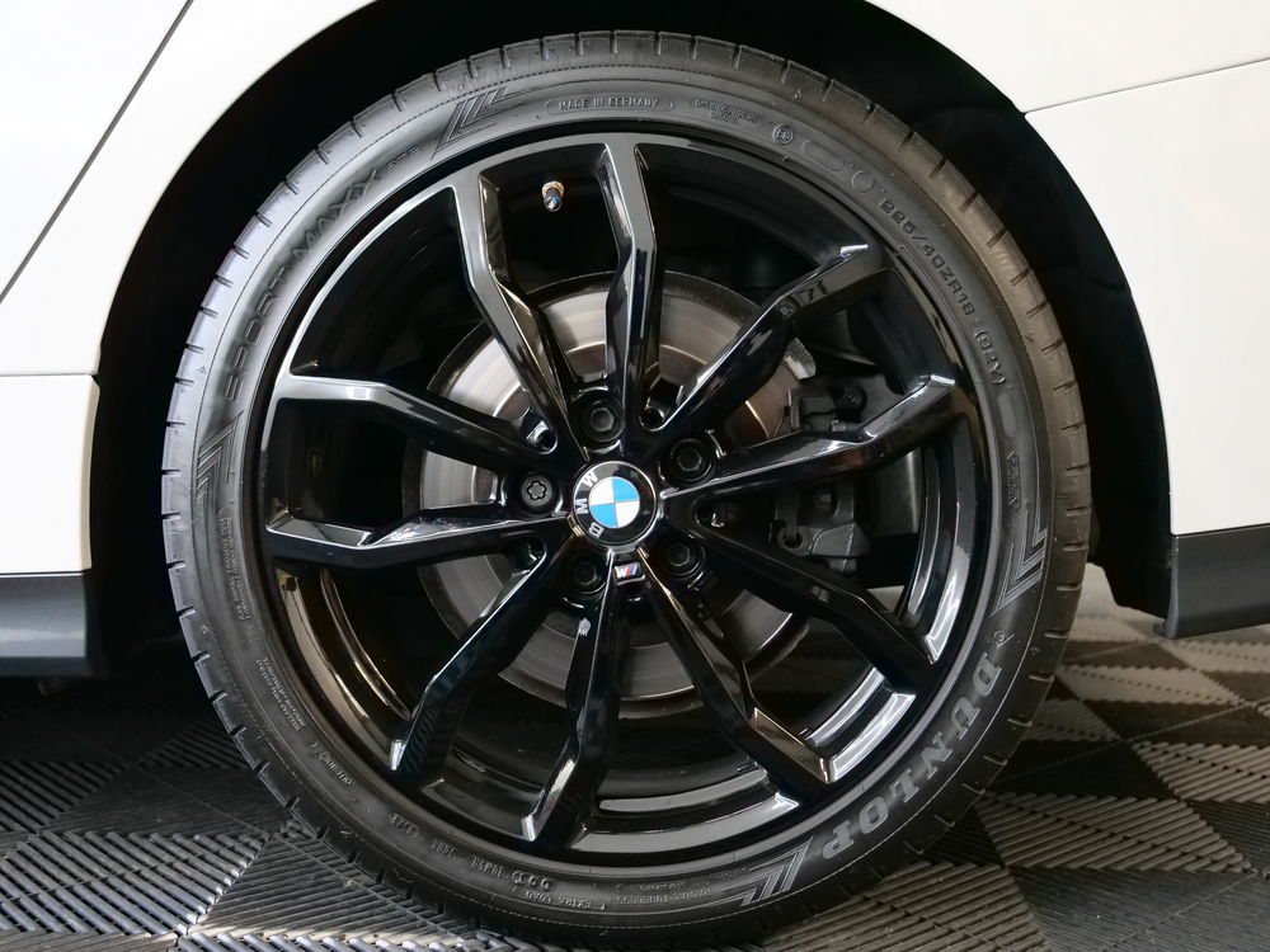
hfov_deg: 46.8
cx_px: 635
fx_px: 1468
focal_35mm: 40
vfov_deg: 36.0
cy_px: 476
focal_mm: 20
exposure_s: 1/60
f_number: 3.3
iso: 2500
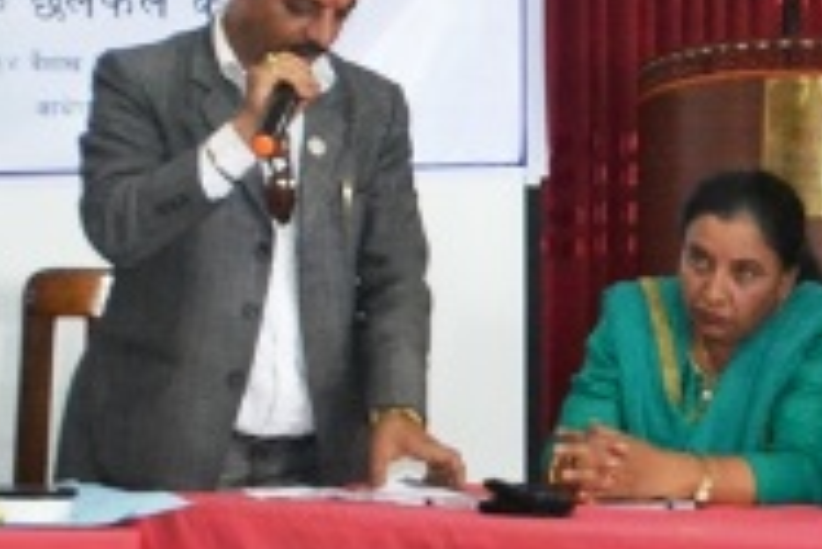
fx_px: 3290
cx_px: 879
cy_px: 130
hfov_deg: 14.0
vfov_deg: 9.5
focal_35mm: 144
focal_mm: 28
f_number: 4.5
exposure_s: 1/60
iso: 3200
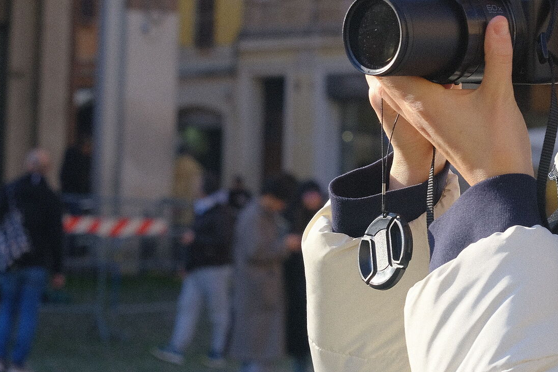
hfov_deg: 12.5
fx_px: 2542
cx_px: 472
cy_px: 8
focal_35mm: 164
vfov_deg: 8.3
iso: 320
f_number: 5.6
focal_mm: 50
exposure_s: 1/250
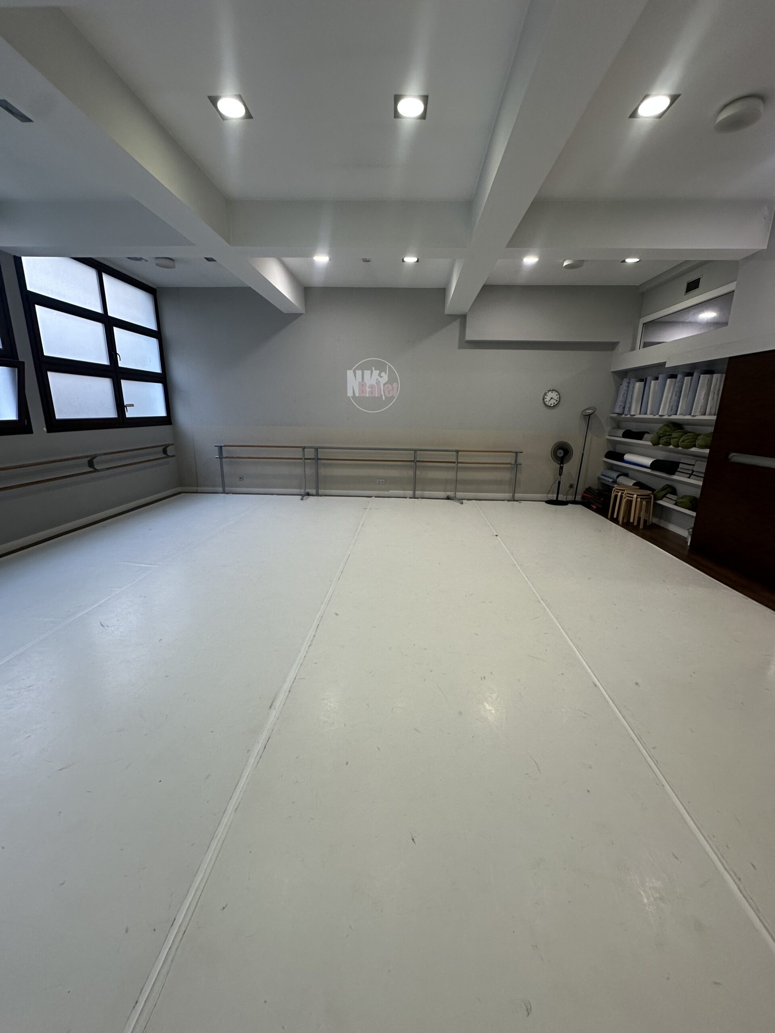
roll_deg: -1.2
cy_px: 516
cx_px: 388
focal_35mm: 14
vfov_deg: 102.1
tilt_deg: -13.3
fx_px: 418
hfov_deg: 85.7
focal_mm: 2.22
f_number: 2.2
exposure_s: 1/100
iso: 125
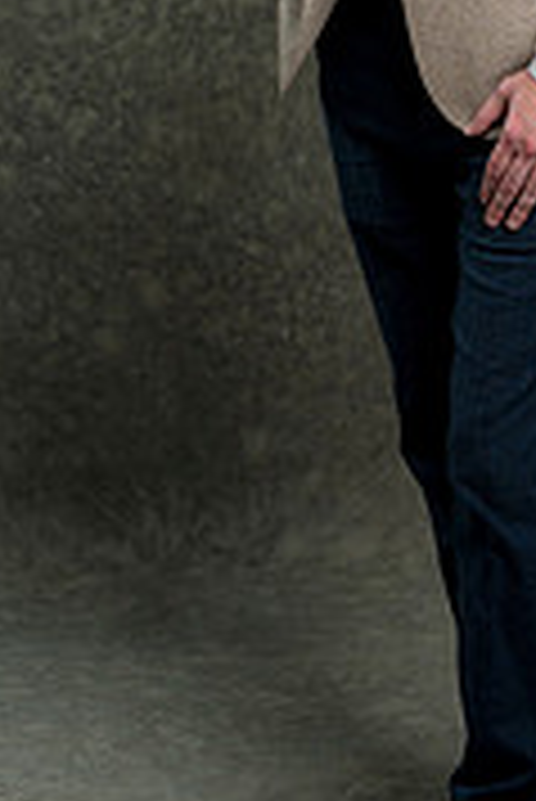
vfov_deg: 14.5
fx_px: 3098
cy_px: 22
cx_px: 446
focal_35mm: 139
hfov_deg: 9.9
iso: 125
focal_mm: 55
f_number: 4
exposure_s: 1/160
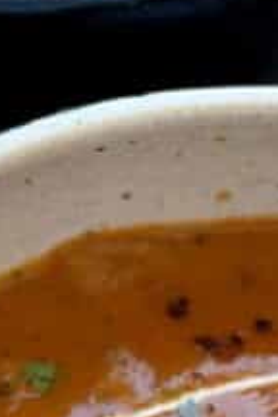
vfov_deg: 9.1
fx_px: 2594
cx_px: 249
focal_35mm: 224
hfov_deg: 6.1
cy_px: 445
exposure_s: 1/83
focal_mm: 6.8
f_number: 1.8
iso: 100
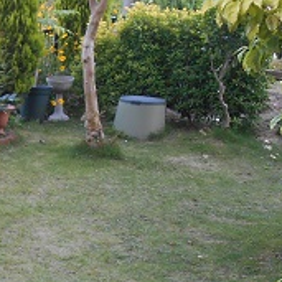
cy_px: 307
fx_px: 793
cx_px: -153
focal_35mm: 86
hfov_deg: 17.8
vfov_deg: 19.4
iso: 110
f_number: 3.4
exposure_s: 1/30
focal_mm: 4.7
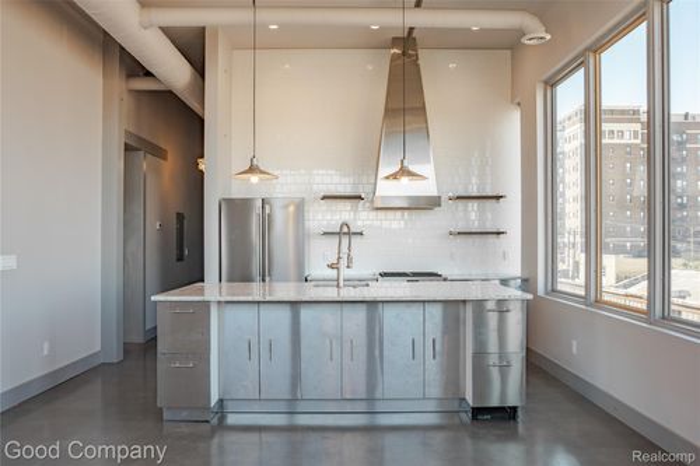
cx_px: 350
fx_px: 583
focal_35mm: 30
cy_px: 233
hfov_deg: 61.9
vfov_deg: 43.6
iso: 200
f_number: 8
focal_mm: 30
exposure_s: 1/500
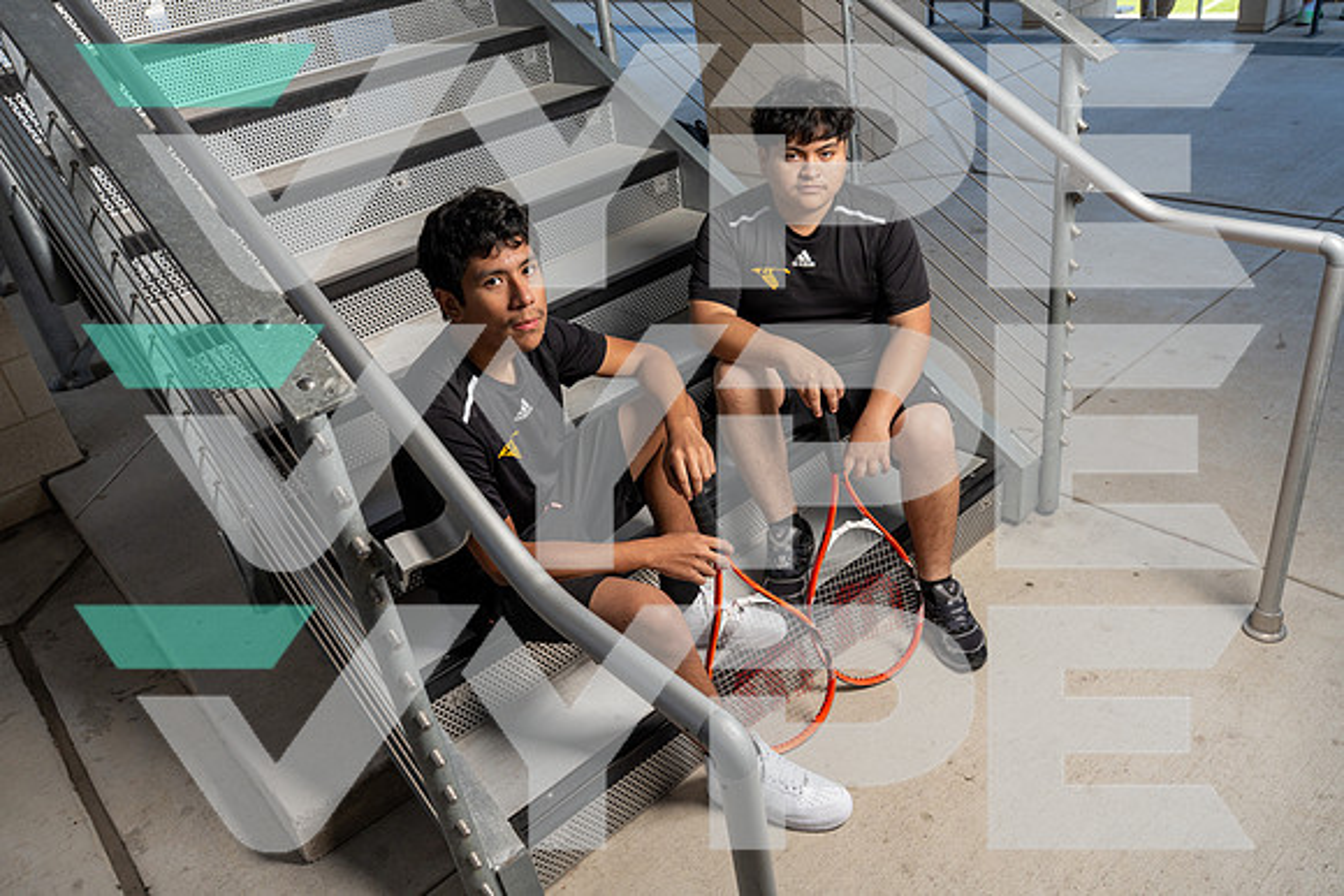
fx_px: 1046
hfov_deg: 65.5
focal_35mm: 28
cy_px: 448
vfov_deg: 46.4
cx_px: 672
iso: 250
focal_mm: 28
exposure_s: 1/250
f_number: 8
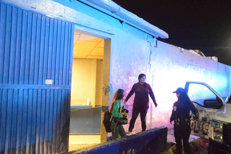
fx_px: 212
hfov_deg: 57.3
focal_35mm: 33
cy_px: 77
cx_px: 116
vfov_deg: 39.9
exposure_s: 1/50
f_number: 3.8
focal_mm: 22
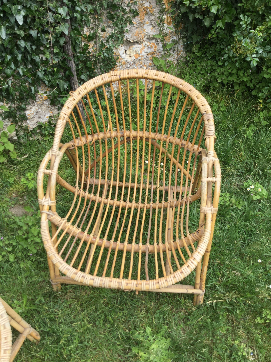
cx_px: 136
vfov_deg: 58.4
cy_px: 181
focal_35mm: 31
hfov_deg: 45.4
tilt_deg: -46.2
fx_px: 324
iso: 25
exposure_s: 1/734
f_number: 2.4
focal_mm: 3.3
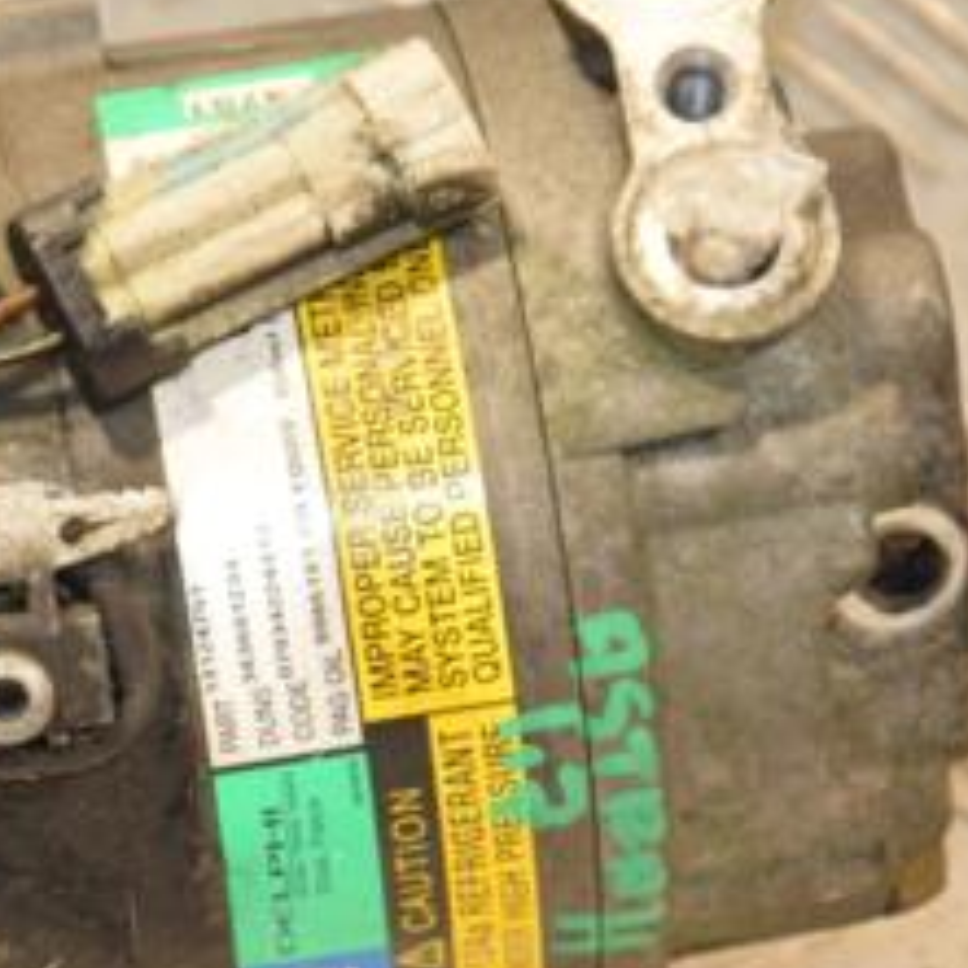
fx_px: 11521
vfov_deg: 4.8
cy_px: 543
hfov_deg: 4.8
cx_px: 131
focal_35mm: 364
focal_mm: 105
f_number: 5.6
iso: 800
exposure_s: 1/100
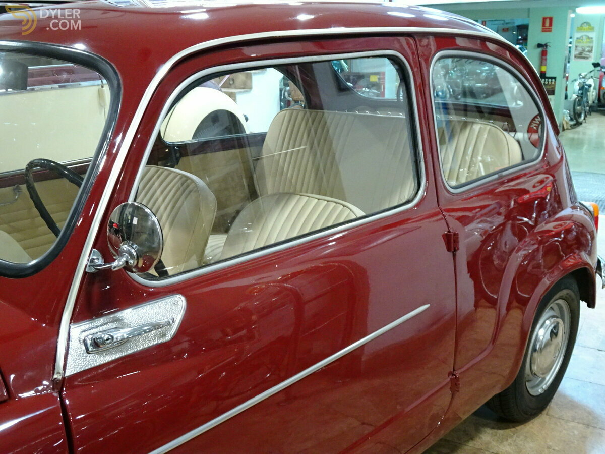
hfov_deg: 49.0
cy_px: 227
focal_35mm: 38
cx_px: 302
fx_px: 664
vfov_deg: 37.7
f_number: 4
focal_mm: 6.56
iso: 800
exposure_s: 1/10
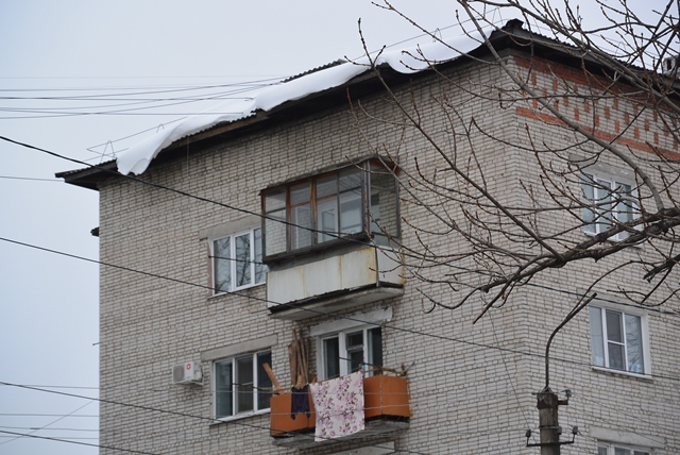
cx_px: 340
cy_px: 228
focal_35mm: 128
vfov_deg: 10.7
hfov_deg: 16.0
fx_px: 2420
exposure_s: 1/80
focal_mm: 47.5
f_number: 4
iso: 100
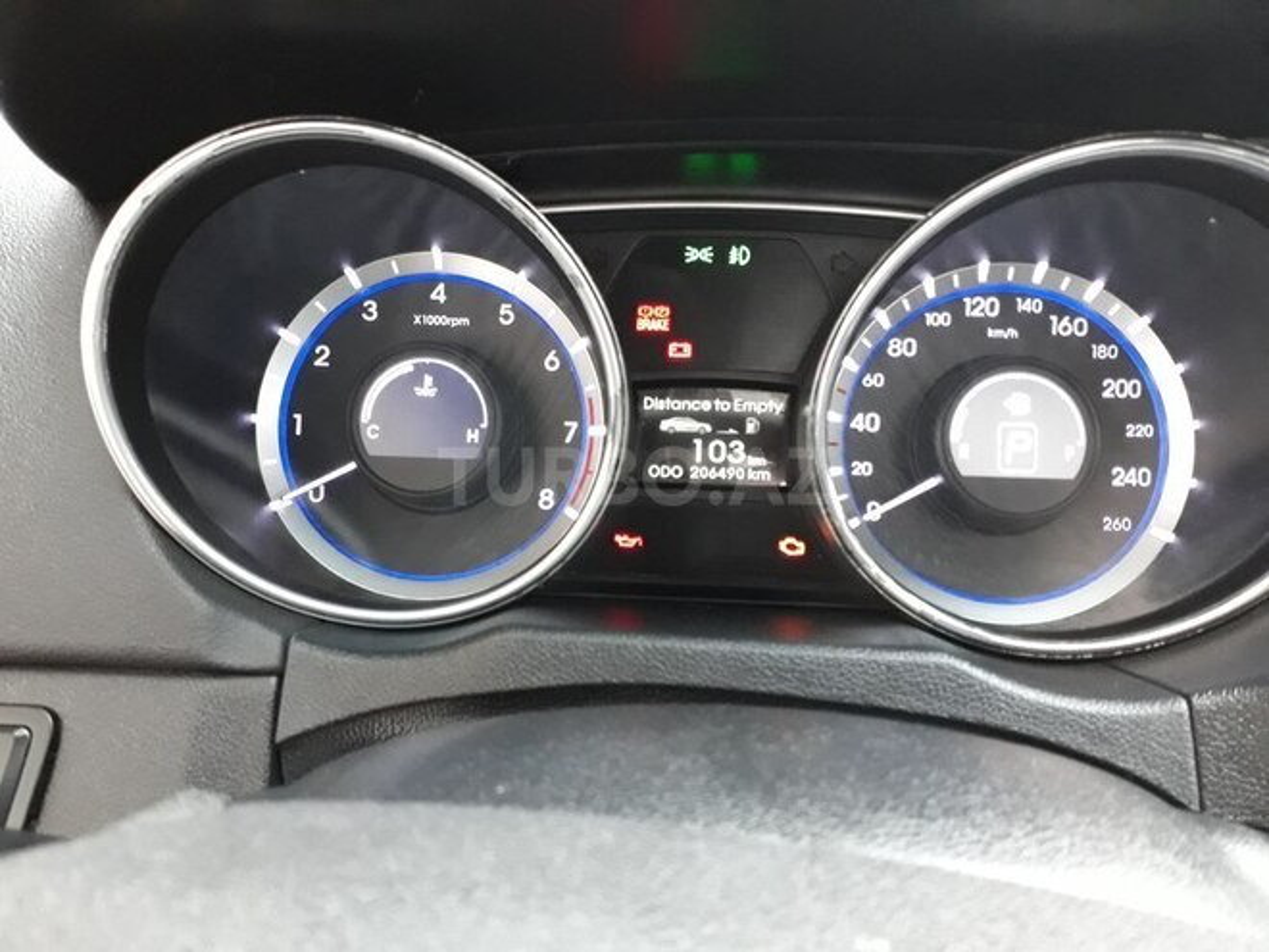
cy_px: 476
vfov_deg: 51.4
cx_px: 634
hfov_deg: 65.3
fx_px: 990
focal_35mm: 27
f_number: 1.9
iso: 400
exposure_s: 1/15
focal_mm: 3.6
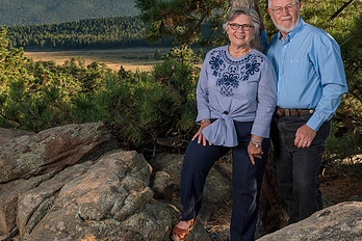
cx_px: 238
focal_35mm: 50
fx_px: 503
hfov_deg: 39.2
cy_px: 79
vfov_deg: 26.8
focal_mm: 30
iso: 100
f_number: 7.1
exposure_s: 1/250
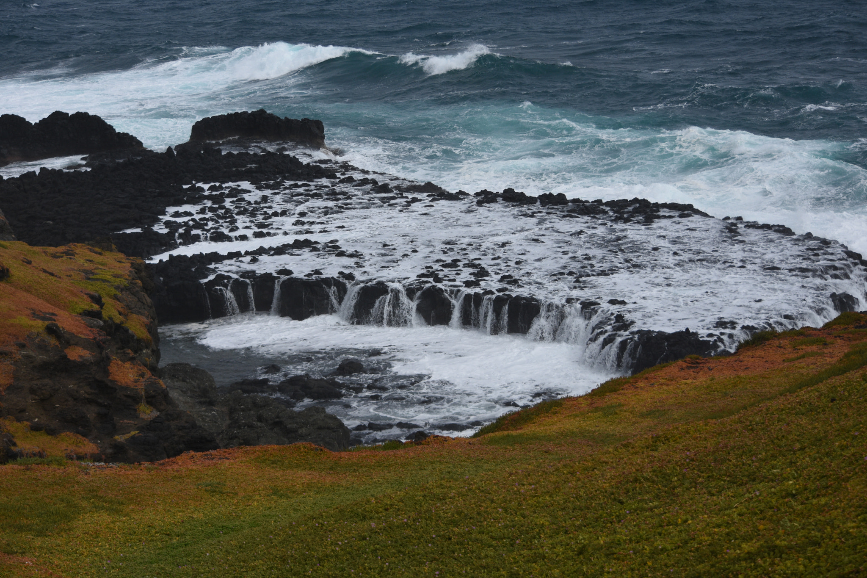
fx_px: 2095
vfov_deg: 15.7
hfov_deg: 23.4
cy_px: 289
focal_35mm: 87
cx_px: 434
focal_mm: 58
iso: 450
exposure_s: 1/8000
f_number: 5.6
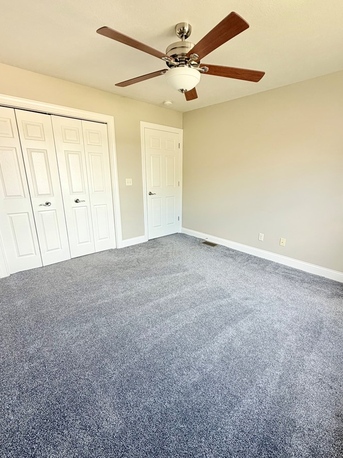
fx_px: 211
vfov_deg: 94.5
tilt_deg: -16.5
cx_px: 183
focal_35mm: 16
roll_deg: -0.9
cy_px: 235
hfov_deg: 78.0
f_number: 2.2
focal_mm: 2.22
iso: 100
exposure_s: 1/121
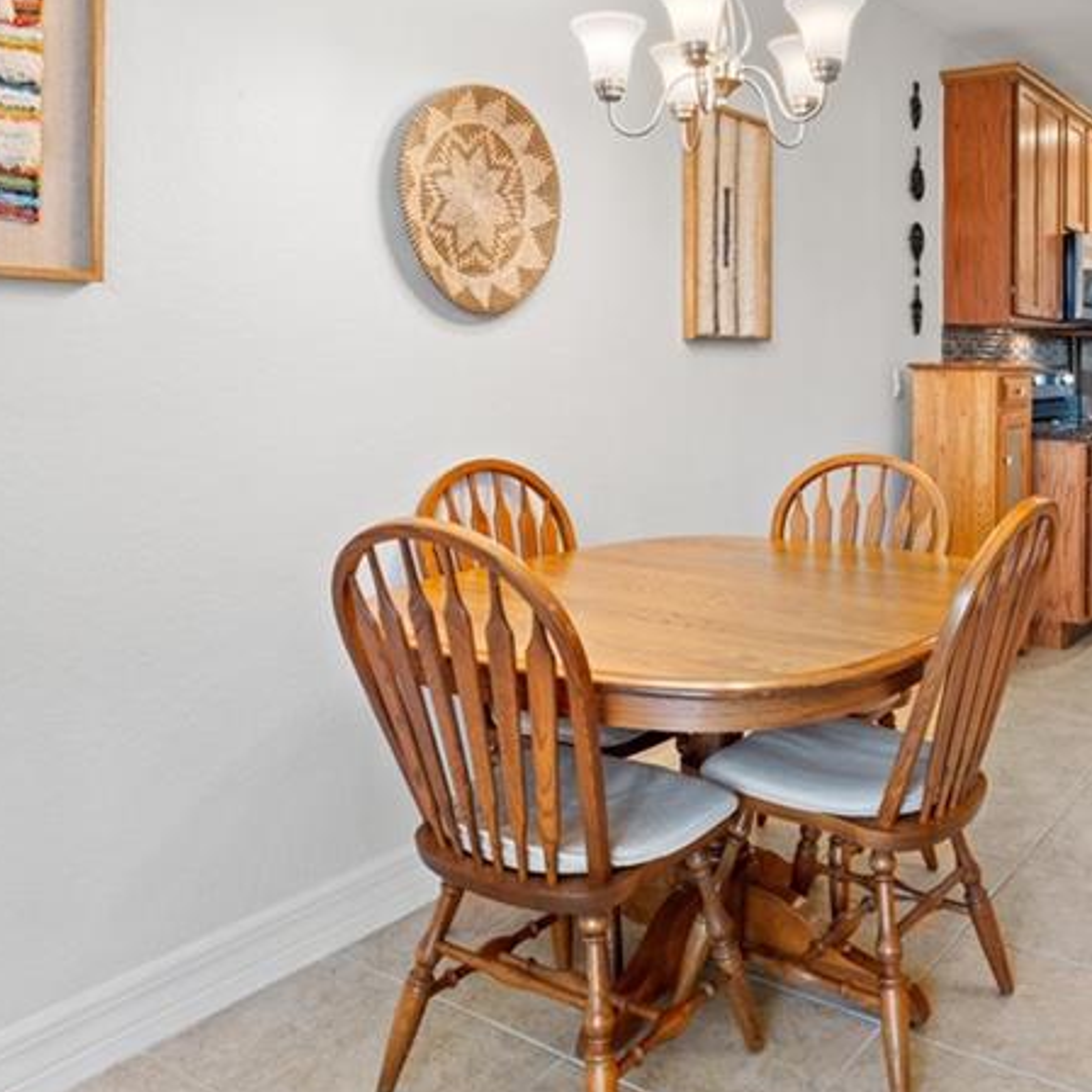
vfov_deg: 52.1
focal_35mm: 31
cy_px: 427
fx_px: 1106
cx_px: 666
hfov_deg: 52.1
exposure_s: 1/1.25
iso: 200
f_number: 9
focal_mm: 16
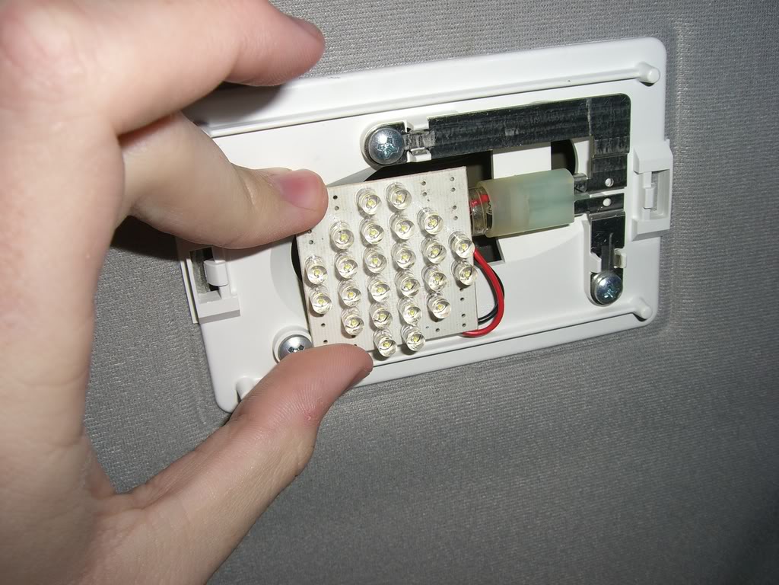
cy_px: 292
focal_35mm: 38
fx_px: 855
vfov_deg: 37.7
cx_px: 390
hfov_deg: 49.0
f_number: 4.3
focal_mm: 6.2
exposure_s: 1/60
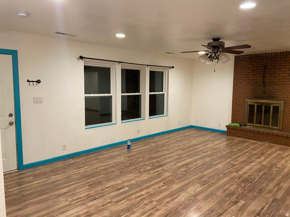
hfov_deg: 67.3
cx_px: 145
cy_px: 108
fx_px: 218
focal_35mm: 26
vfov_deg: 53.1
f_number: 1.8
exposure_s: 1/60
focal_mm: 4.25
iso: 320
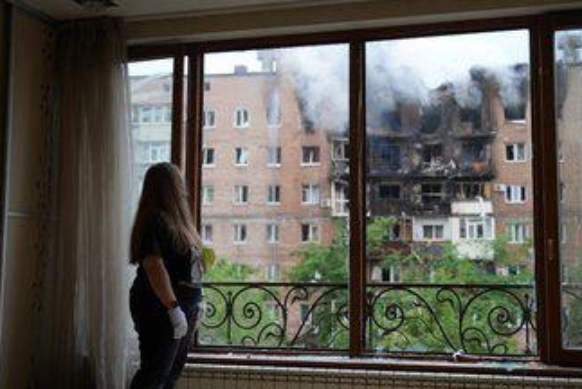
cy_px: 181
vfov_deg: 26.0
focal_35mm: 52
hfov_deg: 38.1
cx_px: 328
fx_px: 841
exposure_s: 1/50
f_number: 2.8
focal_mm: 42
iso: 100
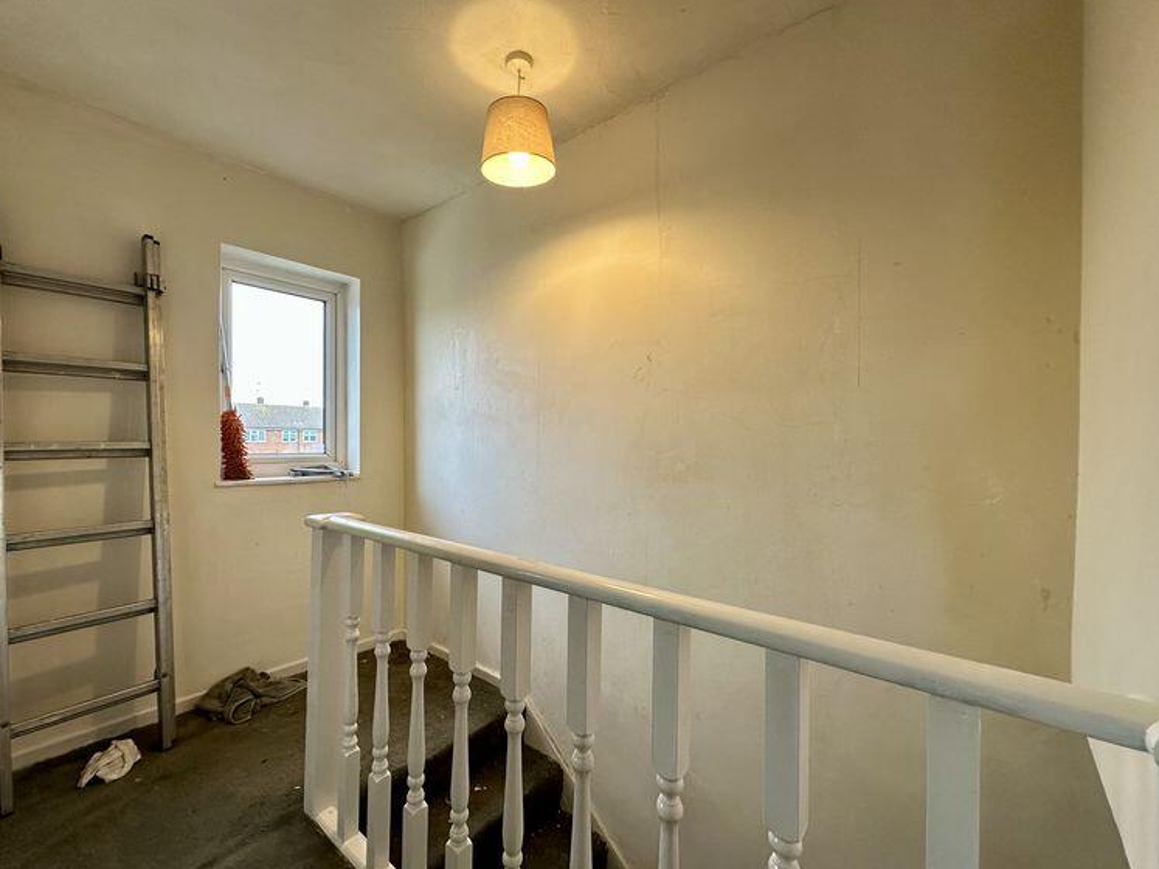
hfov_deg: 98.1
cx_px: 559
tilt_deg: -0.6
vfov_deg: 81.7
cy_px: 442
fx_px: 502
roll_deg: -0.5
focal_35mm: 15
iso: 125
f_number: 2.2
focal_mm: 2.22
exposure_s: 1/100
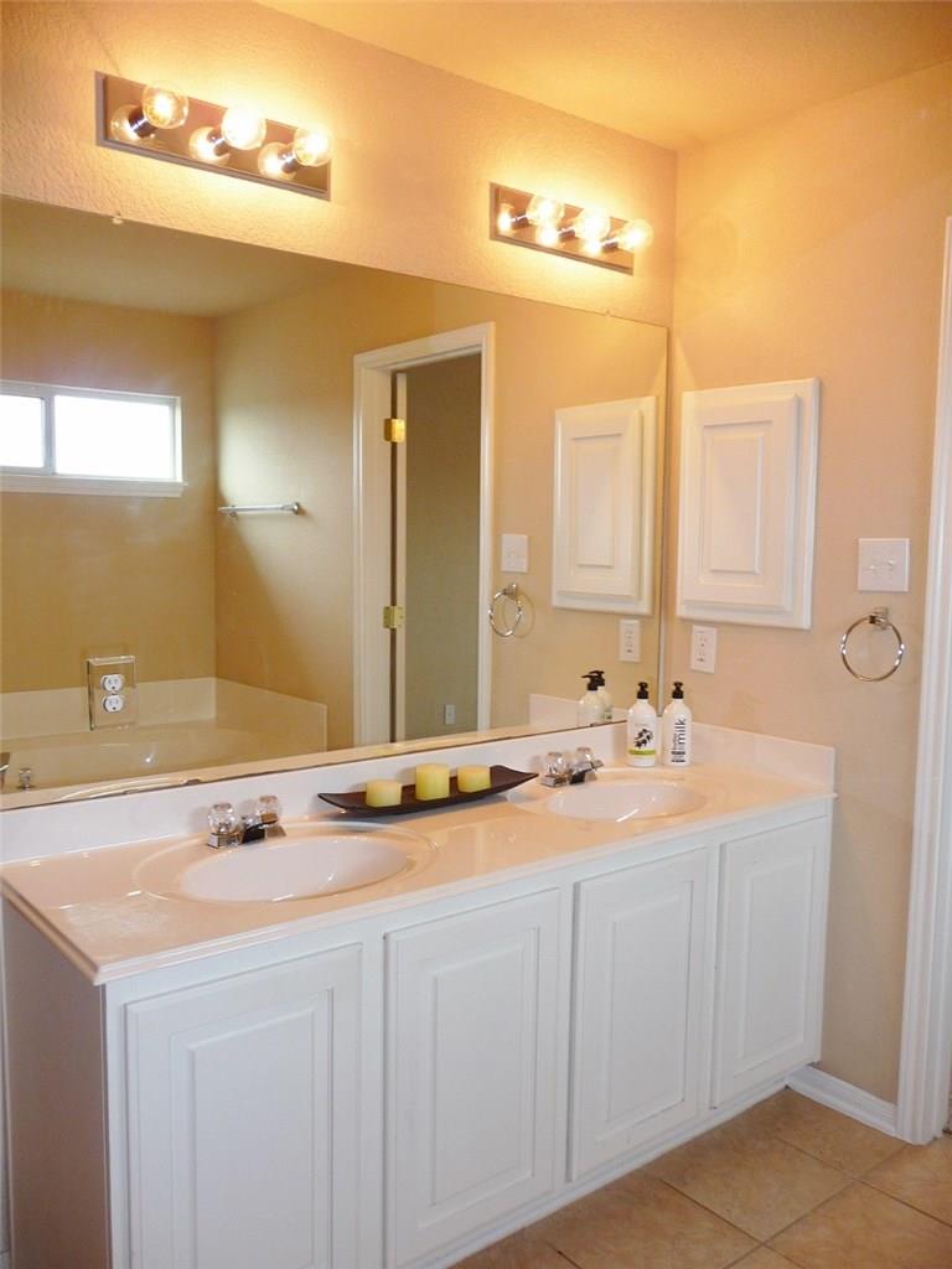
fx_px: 1027
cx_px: 476
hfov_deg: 49.7
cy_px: 634
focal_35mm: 28
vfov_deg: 63.4
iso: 100
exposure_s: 1/30
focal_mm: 4.7
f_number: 3.3
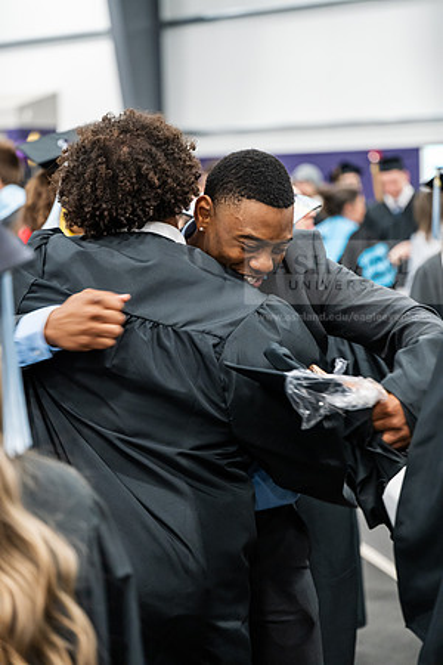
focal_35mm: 73
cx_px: 222
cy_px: 332
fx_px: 1347
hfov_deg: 18.7
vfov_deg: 27.7
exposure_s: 1/200
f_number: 2.8
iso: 4000
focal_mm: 73
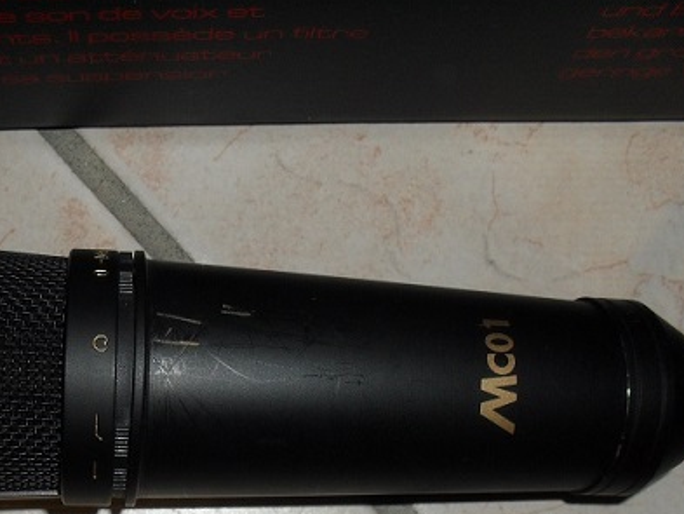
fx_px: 1028
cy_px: 379
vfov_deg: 27.7
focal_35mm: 52
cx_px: 188
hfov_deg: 36.1
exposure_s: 1/45
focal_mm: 6.3
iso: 200
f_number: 3.2
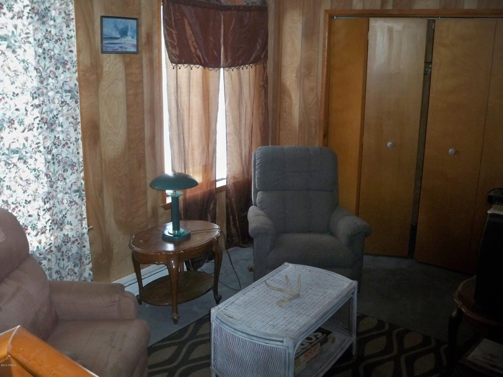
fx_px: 509
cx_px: 252
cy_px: 188
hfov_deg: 52.6
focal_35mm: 35
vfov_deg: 40.7
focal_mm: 6.3
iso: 400
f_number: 3.1
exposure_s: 1/60
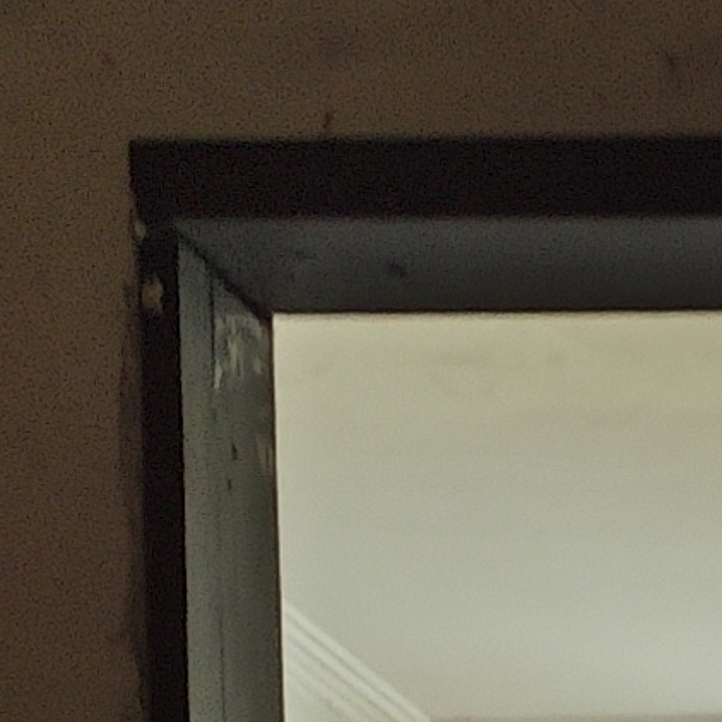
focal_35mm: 223
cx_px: 1978
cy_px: 2236
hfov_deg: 7.2
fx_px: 5262
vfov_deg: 7.0
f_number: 1.59
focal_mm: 4.94
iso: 160
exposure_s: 1/33.3
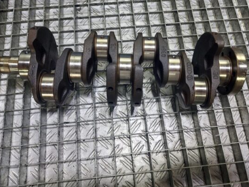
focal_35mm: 28
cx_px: 128
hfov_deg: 63.4
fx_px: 201
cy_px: 90
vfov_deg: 49.7
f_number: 1.8
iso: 100
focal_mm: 5.23
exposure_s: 1/50
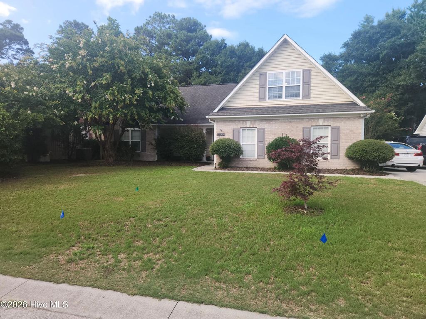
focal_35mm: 23
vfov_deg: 58.9
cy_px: 160
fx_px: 283
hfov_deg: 73.9
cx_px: 213
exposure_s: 1/443
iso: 20
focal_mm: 5.4
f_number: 1.8
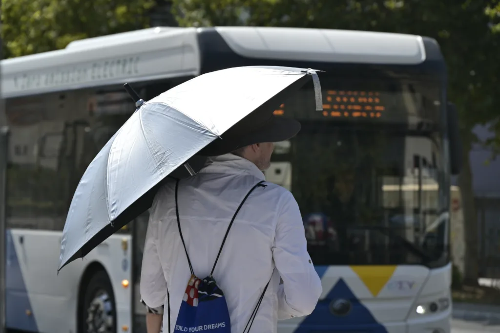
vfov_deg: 8.8
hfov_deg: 13.3
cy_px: 166
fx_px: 2151
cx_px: 250
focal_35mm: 155
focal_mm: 155
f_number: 8
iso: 125
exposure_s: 1/500
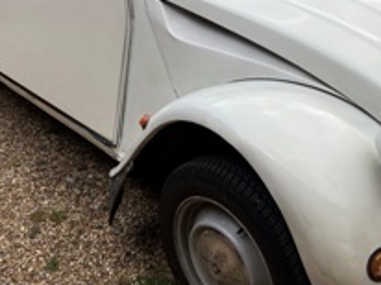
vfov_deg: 23.5
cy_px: 43
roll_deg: +1.1
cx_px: 205
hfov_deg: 31.7
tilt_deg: -20.5
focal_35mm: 61
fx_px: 671
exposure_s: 1/430
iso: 32
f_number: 1.8
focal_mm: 3.99
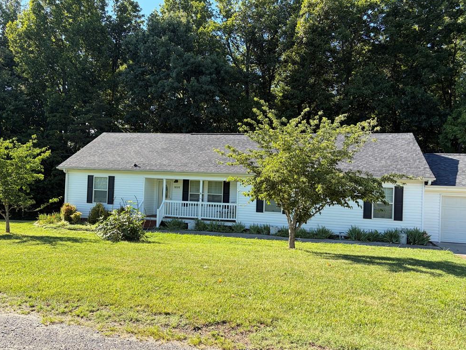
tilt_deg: +2.0
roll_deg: -1.3
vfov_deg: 51.4
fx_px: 364
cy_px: 176
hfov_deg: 65.3
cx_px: 229
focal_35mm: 27
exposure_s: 1/884
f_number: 1.6
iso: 50
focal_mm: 5.96
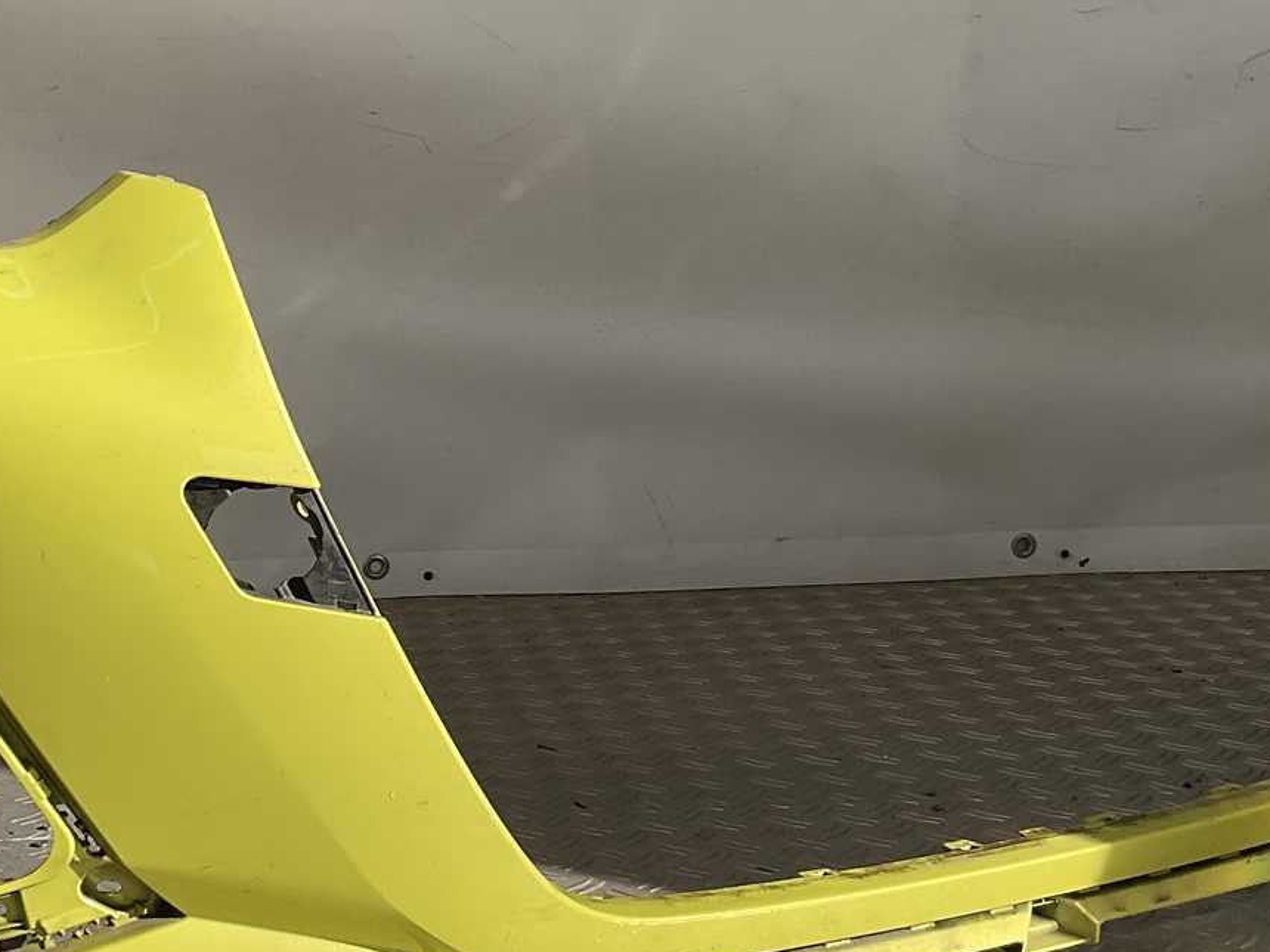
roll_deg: -0.1
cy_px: 313
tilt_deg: -6.7
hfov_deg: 28.4
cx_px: 452
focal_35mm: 68
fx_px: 2495
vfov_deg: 21.5
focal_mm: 3
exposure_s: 1/1279
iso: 16
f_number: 1.8
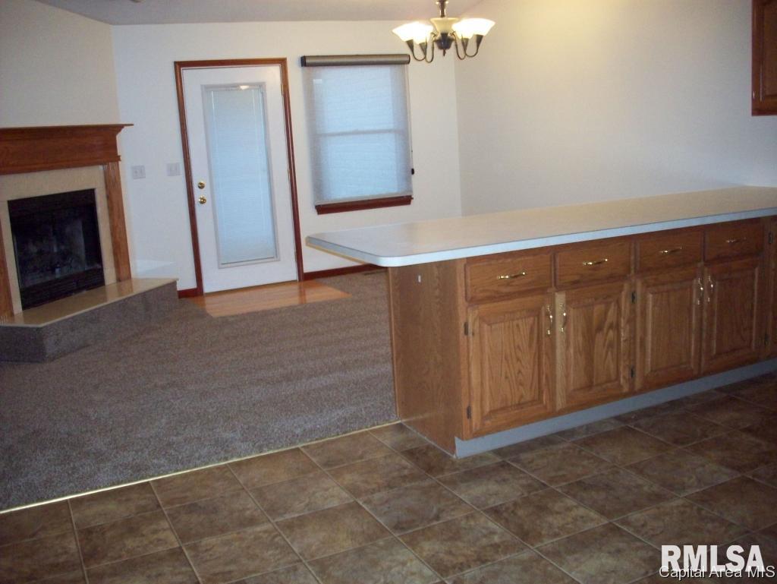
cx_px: 388
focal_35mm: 37
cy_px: 292
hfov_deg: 50.1
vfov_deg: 38.7
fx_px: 831
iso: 200
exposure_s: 1/45
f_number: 2.8
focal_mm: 6.2
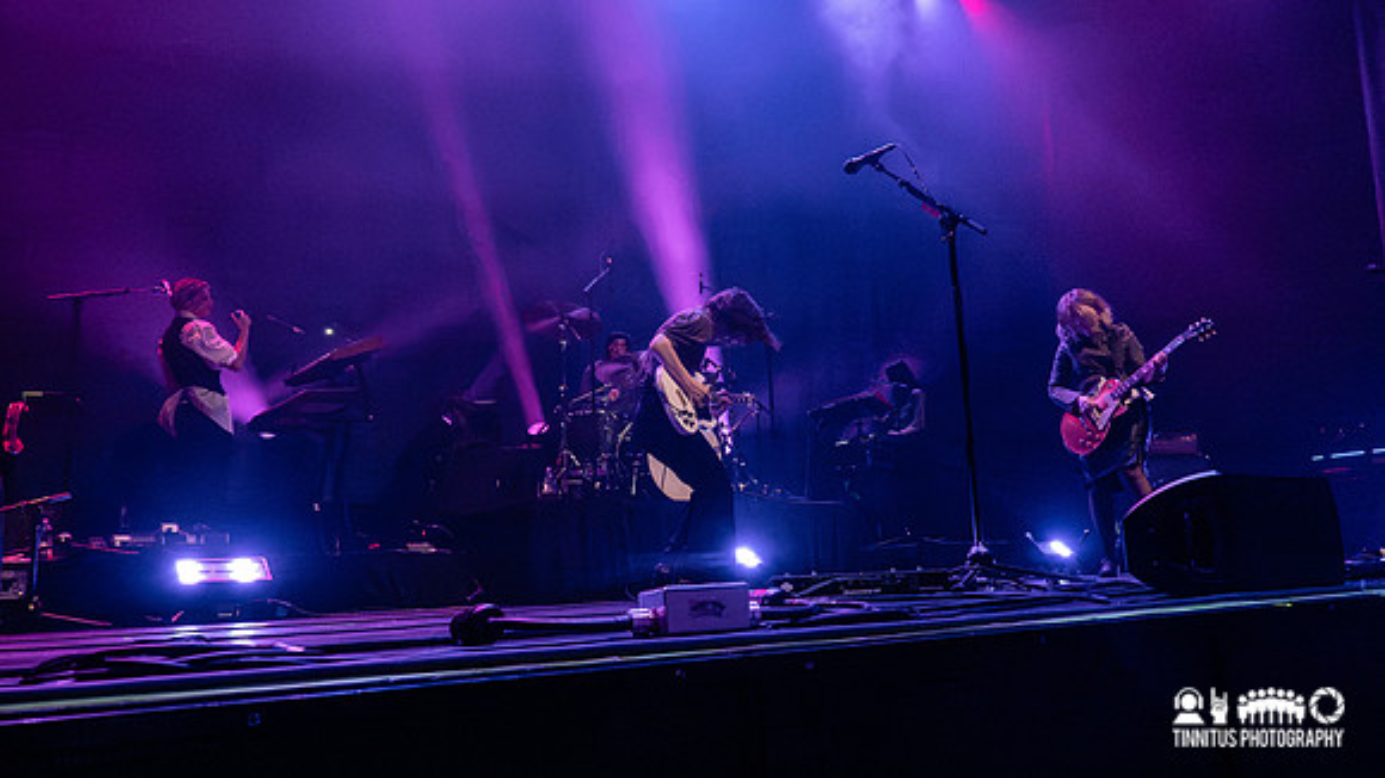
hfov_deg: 63.4
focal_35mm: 30
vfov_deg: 38.4
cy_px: 411
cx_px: 764
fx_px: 1118
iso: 6400
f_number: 3.5
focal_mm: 9.01
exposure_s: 1/320
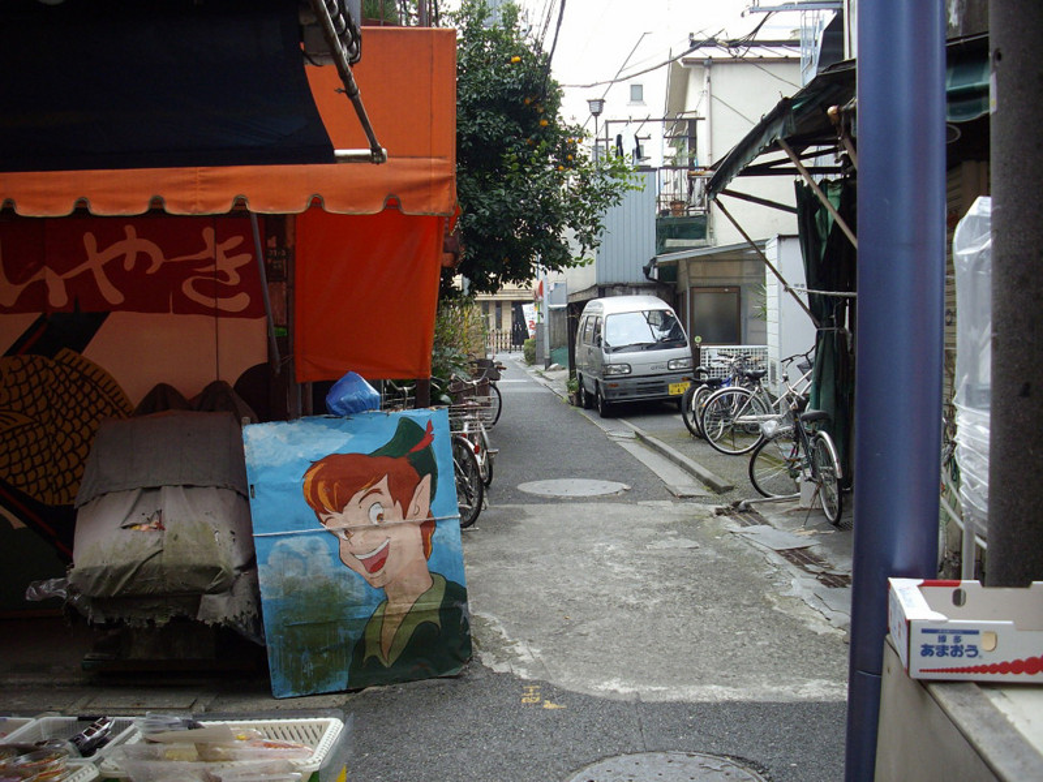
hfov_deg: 50.1
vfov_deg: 38.7
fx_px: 1115
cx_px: 522
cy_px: 391
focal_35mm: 37
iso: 86
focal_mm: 6.2
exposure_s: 1/125
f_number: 2.8
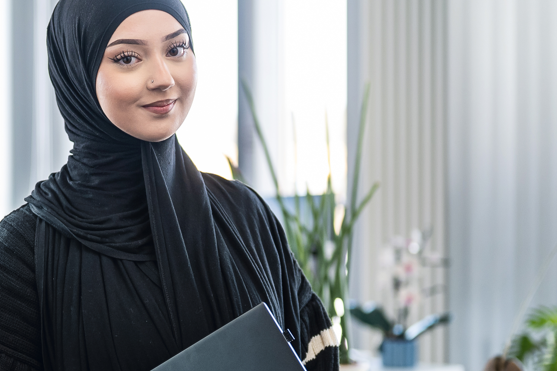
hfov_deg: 15.0
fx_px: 2088
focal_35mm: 135
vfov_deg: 10.2
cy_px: 232
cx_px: 59
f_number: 2
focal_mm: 50
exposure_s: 1/250
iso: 320
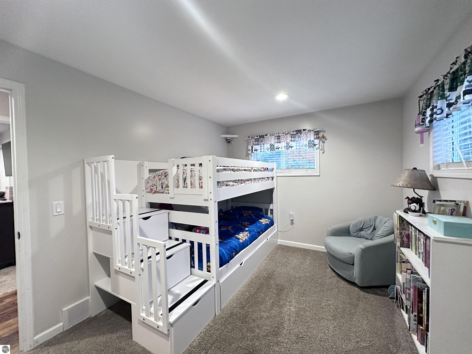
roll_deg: +0.6
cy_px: 177
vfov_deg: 85.7
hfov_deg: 102.1
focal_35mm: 14
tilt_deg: -0.7
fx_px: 191
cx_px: 236
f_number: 2.2
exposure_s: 1/60
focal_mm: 2.22
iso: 800
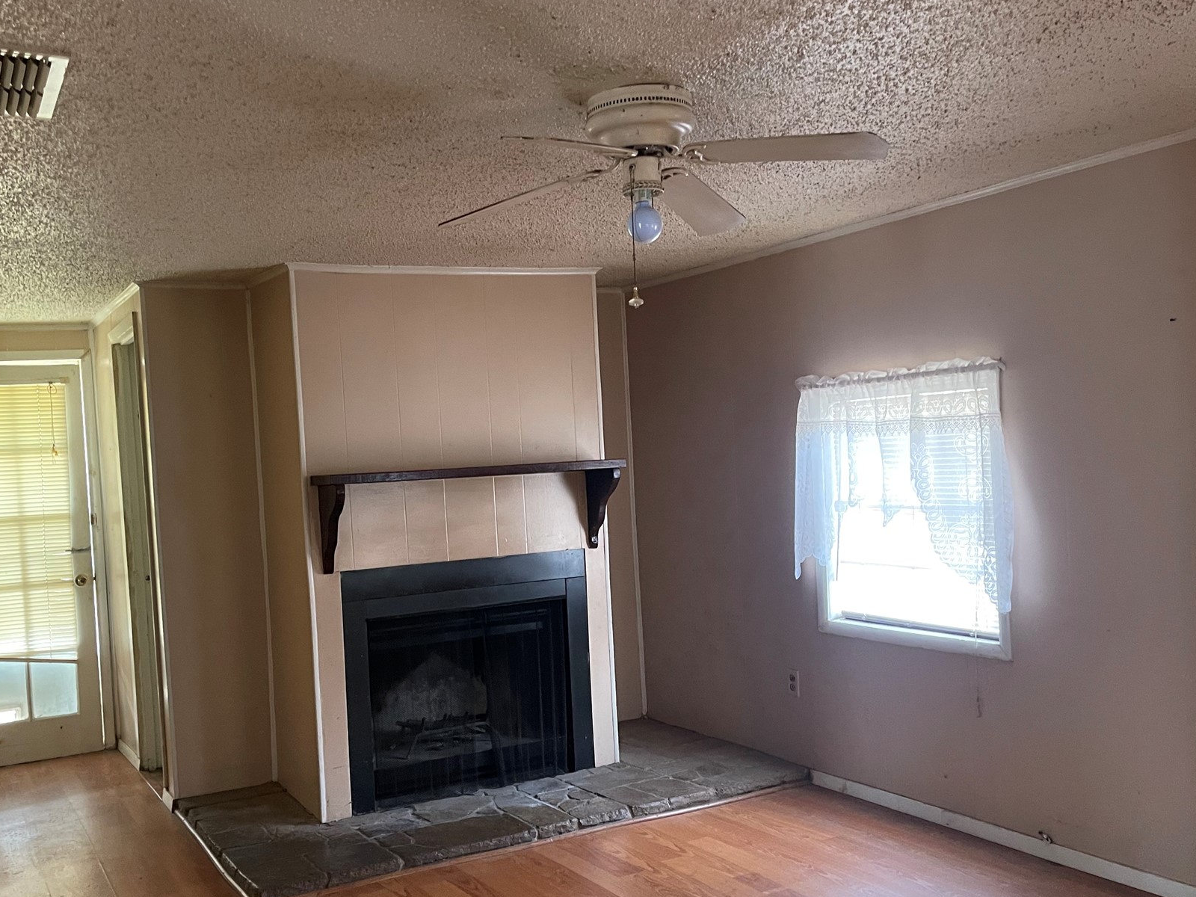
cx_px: 510
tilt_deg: -3.6
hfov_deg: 56.6
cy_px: 487
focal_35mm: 32
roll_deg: +2.7
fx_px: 1106
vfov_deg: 44.1
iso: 400
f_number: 1.6
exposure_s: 1/60
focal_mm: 5.1
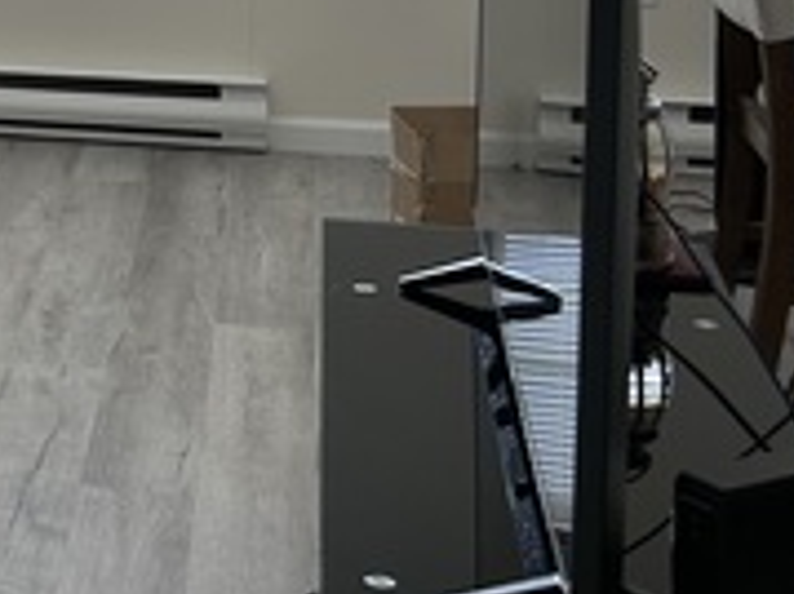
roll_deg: +3.2
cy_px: -195
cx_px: -570
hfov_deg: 17.1
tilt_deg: -4.2
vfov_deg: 14.5
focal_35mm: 97
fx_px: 2223
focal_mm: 5.7
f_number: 1.5
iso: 50
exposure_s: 1/168
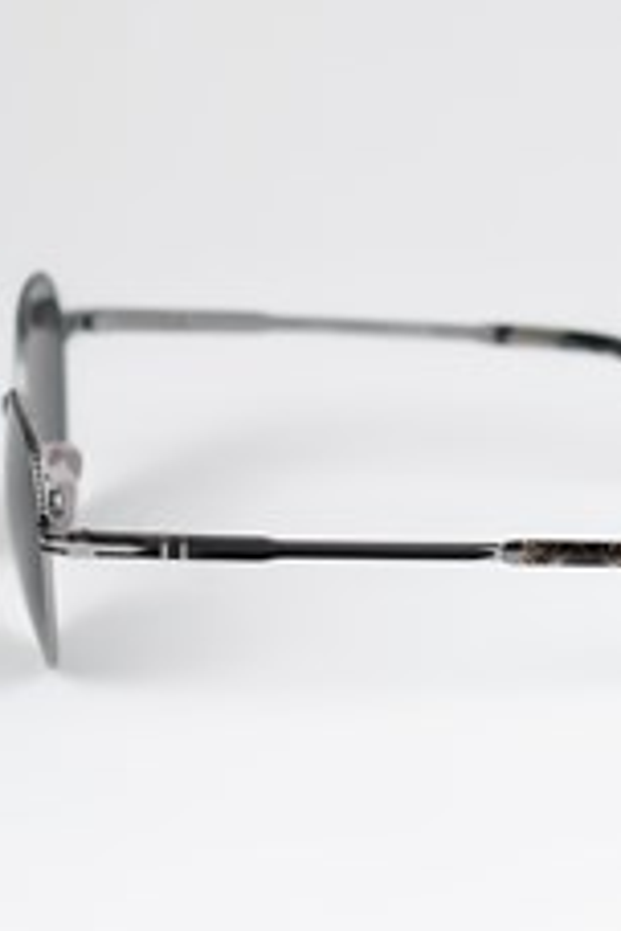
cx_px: 392
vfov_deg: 7.6
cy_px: 447
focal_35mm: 270
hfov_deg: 5.1
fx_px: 6987
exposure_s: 1/200
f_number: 4
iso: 100
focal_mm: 85
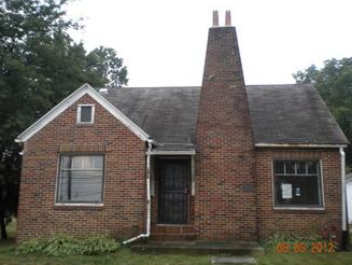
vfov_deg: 38.7
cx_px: 170
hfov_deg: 50.1
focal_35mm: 37
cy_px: 137
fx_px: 377
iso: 80
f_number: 4.6
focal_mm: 6.3
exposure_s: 1/182
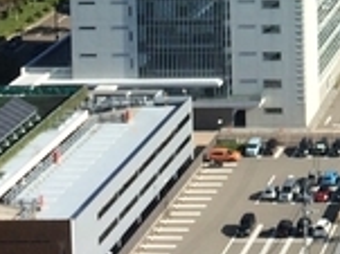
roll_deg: +0.1
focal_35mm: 154
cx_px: 601
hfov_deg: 11.9
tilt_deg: -5.9
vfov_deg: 9.1
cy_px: -254
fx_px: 1511
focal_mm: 4.15
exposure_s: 1/1580
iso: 32
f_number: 2.2
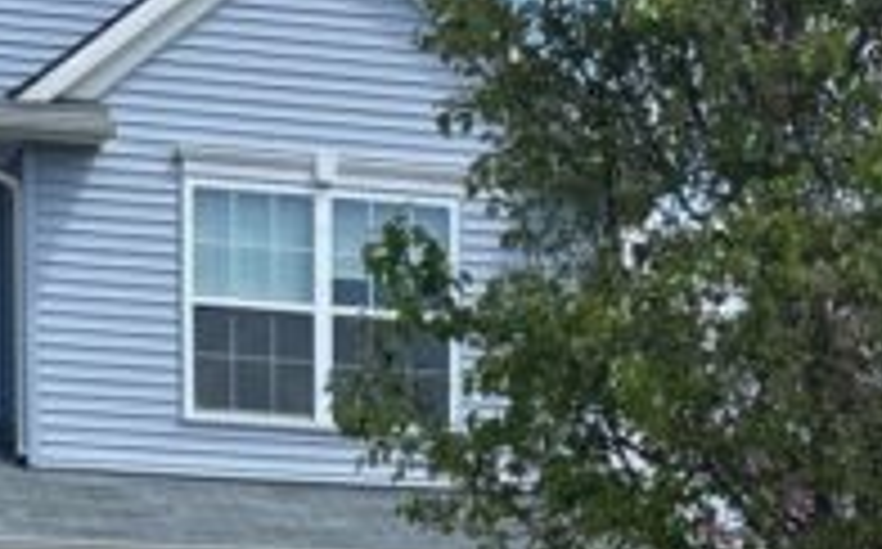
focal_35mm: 144
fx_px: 3457
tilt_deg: -4.6
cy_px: 1256
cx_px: 742
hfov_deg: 14.4
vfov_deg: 8.4
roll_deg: -0.8
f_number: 1.6
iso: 50
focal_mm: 5.96
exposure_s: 1/2151
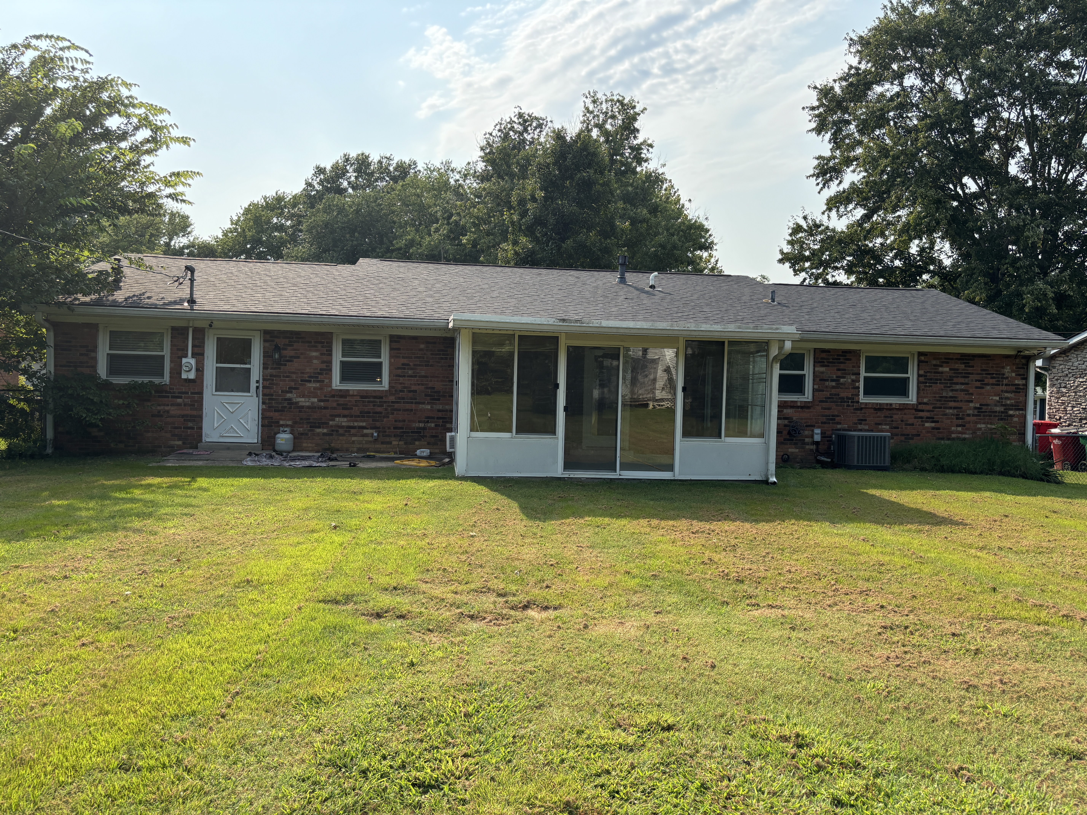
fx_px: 816
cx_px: 544
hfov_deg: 67.3
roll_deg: -1.3
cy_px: 408
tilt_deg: -0.3
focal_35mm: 26
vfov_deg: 53.1
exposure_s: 1/1721
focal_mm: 5.96
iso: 50
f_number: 1.6
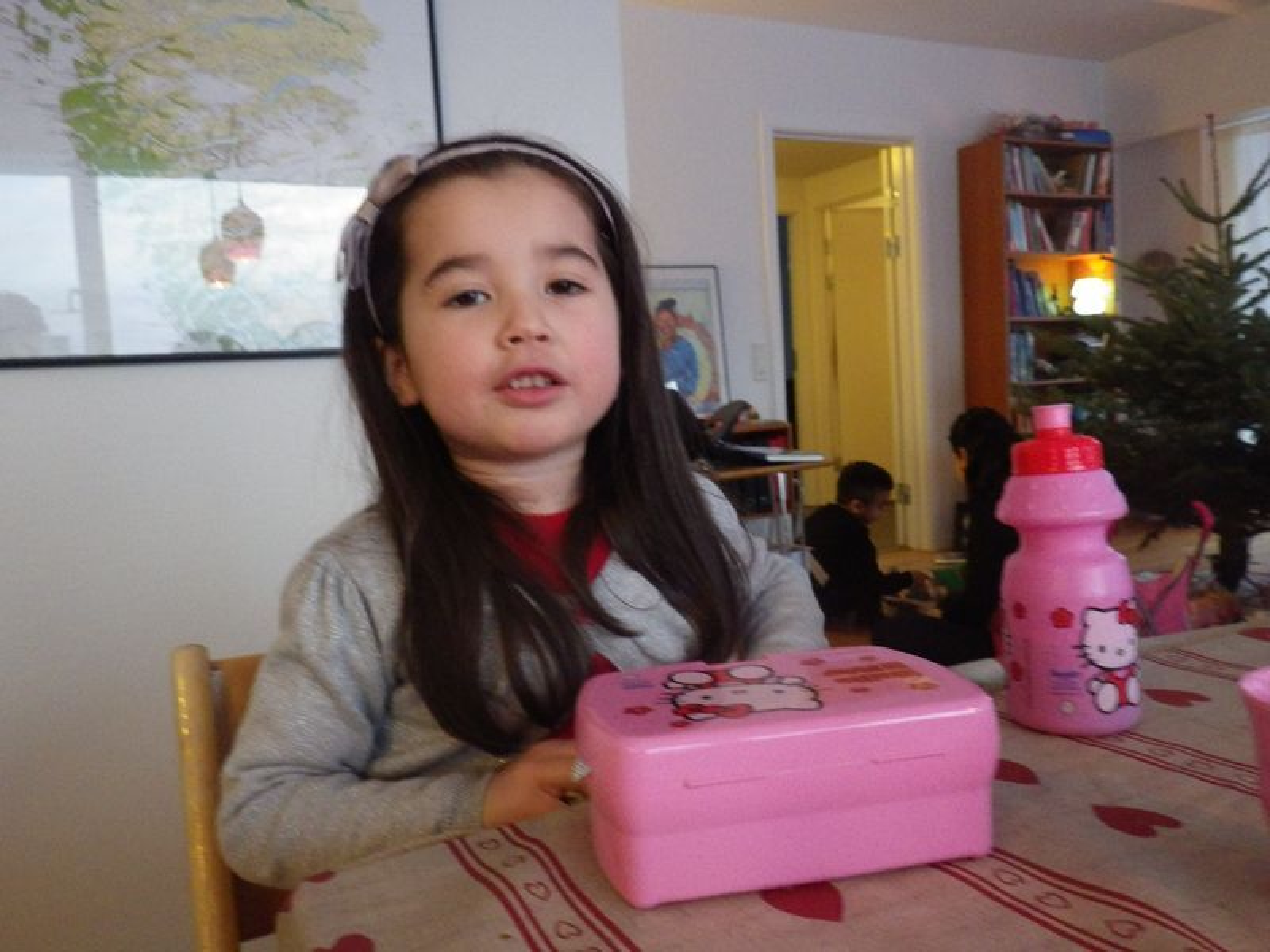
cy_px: 476
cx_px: 635
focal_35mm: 28
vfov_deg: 49.7
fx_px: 1027
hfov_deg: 63.4
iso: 1000
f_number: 3.5
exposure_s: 1/45
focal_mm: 5
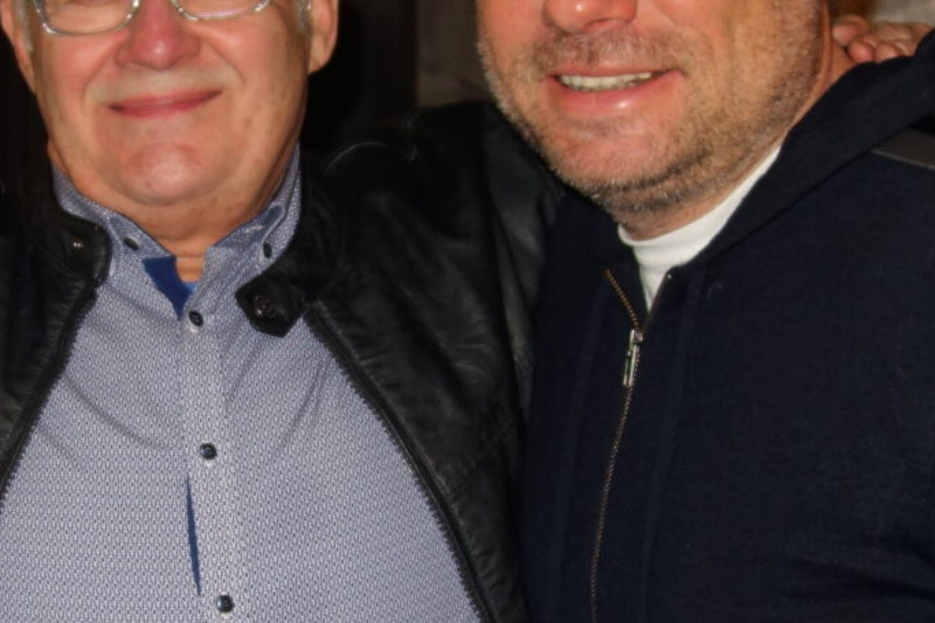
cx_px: 203
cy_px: 370
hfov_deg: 19.3
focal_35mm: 105
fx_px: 2726
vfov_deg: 13.0
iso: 200
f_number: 1.8
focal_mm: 10.4
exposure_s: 1/30
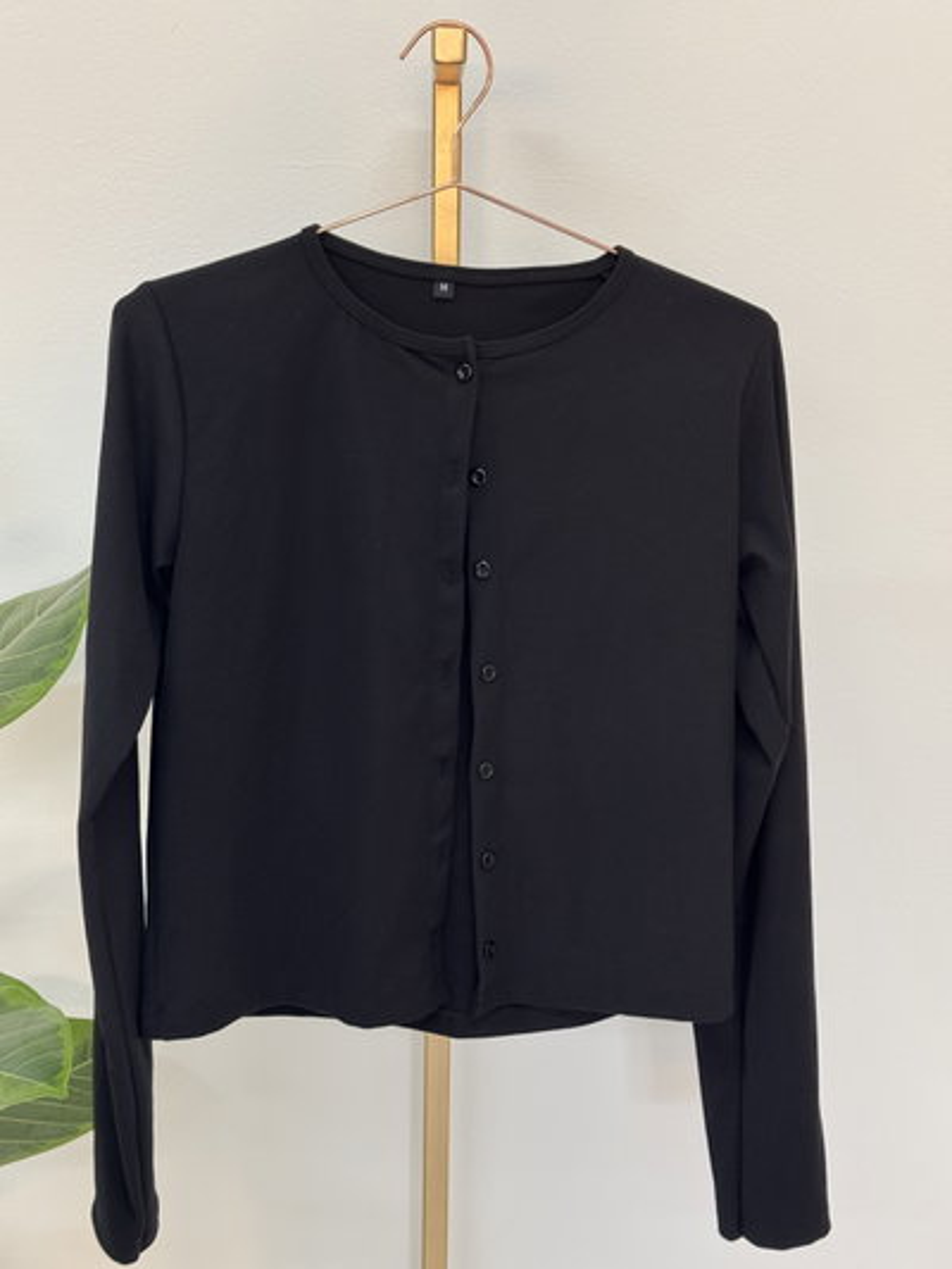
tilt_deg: -13.4
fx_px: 1759
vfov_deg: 39.6
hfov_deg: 30.3
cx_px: 476
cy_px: 634
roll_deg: +0.4
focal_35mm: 48
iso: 160
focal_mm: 6.76
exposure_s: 1/50
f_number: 1.78
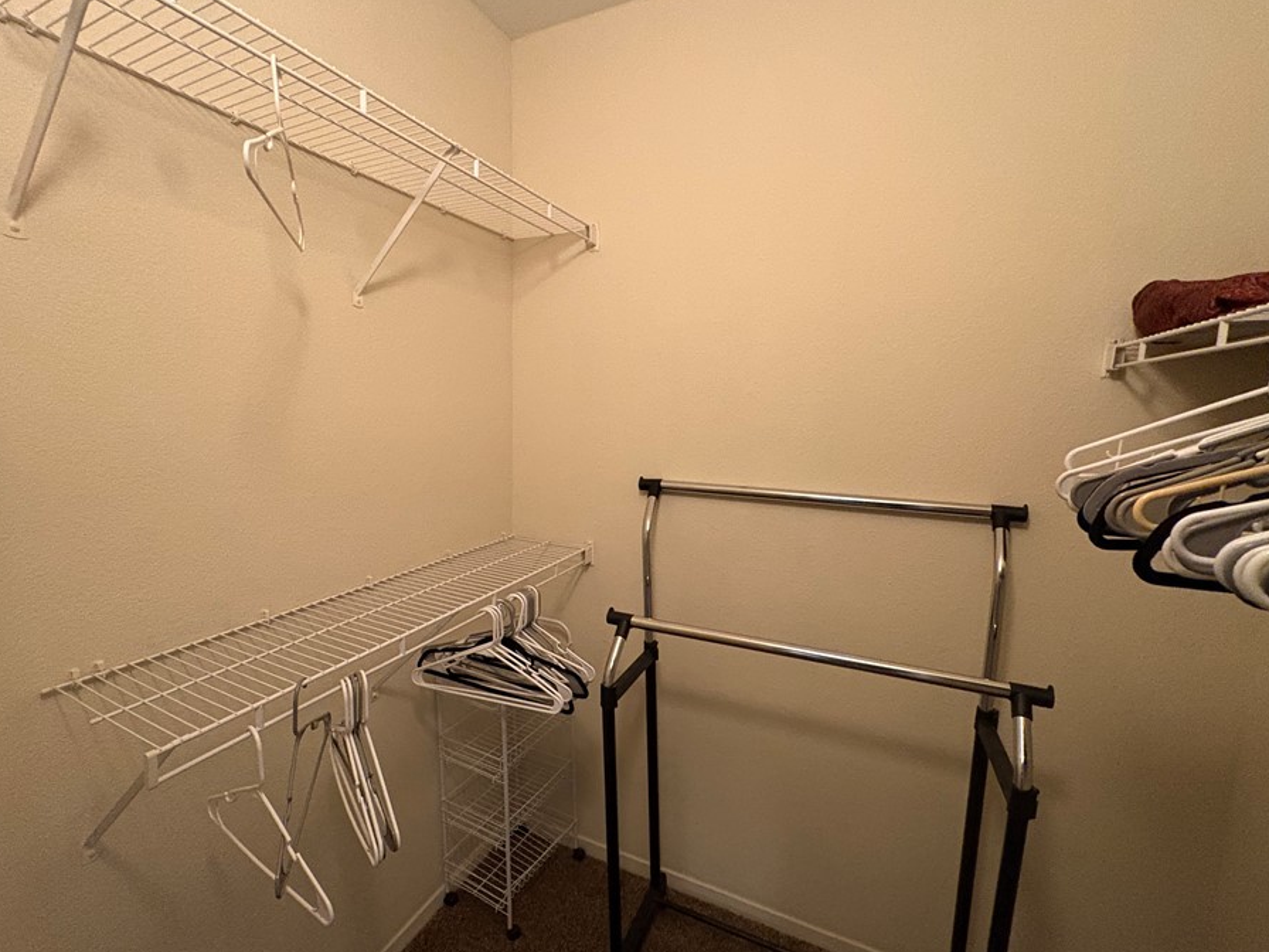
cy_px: 484
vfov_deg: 78.1
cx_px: 592
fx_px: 587
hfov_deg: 94.4
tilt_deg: -7.2
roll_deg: -0.2
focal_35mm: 16
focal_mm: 2.22
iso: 800
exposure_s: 1/60
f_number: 2.2
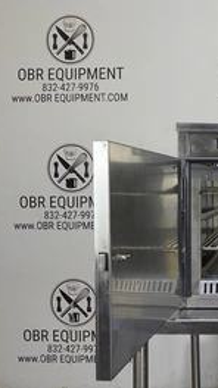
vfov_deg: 44.6
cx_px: 264
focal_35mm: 46
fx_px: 474
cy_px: 194
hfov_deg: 23.6
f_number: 10
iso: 1250
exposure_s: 1/30
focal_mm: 10.83
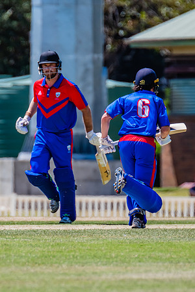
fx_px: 8168
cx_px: 7
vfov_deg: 2.1
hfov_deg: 1.4
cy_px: 157
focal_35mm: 1005
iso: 640
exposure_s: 1/2000
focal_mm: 600
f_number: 8
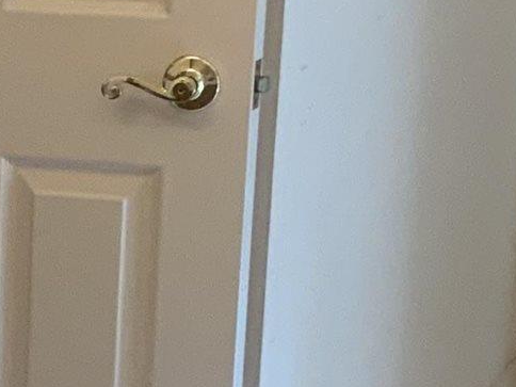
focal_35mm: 184
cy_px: 449
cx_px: -502
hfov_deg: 10.0
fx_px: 2743
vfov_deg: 8.0
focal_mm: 3
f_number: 1.8
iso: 64
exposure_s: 1/60
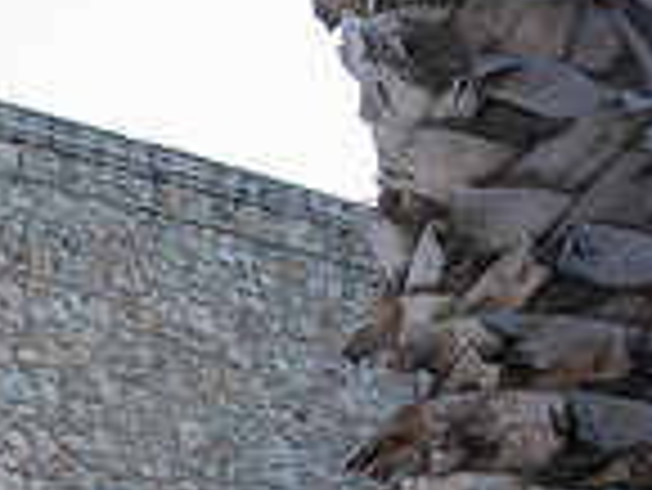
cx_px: -477
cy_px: 771
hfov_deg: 19.7
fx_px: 1452
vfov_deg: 17.0
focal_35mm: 77
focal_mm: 20
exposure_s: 1/640
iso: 125
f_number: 2.8
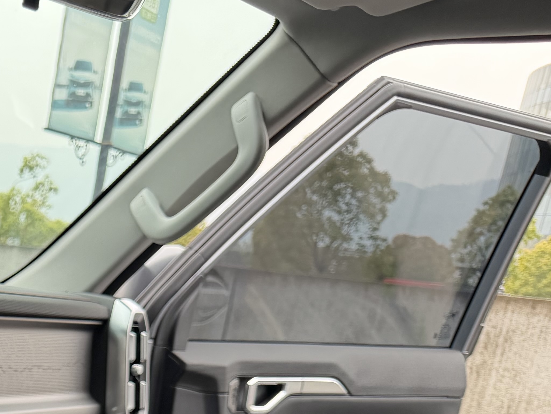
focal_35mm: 67
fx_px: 1067
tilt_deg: -15.7
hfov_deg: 24.6
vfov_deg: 19.9
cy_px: 558
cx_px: -196
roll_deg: -6.7
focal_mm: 6.76
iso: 200
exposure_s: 1/121
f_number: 1.78
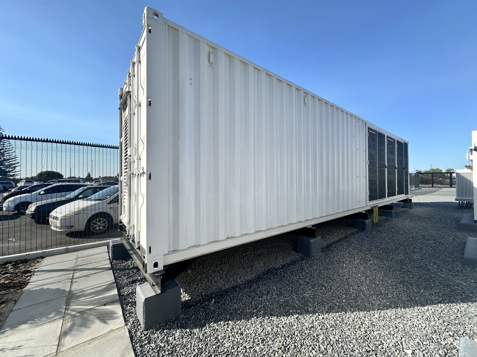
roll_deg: +1.2
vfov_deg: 85.7
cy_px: 178
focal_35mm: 14
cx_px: 238
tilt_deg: +1.1
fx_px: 193
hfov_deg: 102.1
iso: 50
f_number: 2.2
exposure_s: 1/1795
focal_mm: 2.22
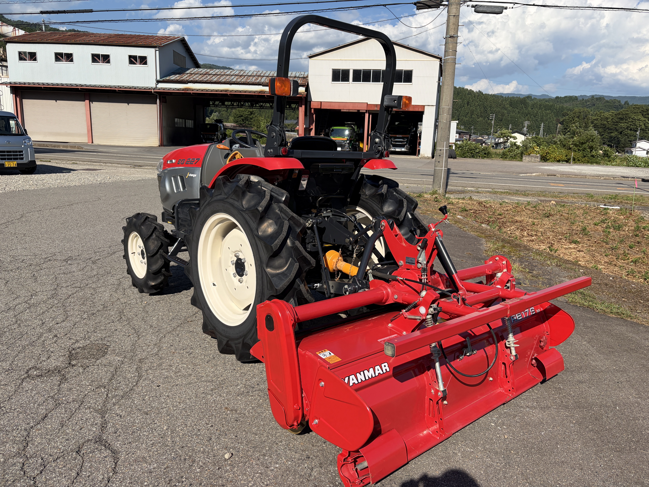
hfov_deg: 67.3
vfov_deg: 53.1
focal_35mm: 26
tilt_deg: -10.8
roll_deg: -1.7
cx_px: 324
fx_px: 487
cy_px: 244
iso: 50
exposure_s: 1/3623
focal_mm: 5.96
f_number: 1.6
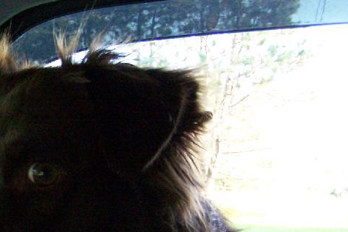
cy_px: 233
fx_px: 821
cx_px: -4
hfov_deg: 22.9
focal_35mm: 85
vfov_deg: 15.7
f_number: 2.8
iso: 400
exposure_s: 1/100
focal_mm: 6.3
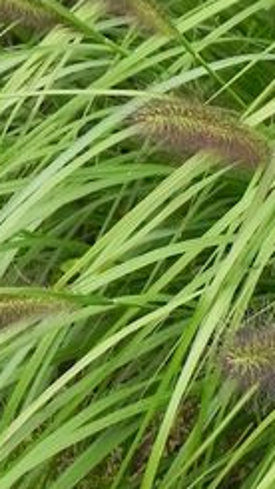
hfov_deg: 5.9
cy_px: 156
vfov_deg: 10.4
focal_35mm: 206
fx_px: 2668
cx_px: 257
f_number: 4
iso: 160
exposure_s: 1/125
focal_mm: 10.3
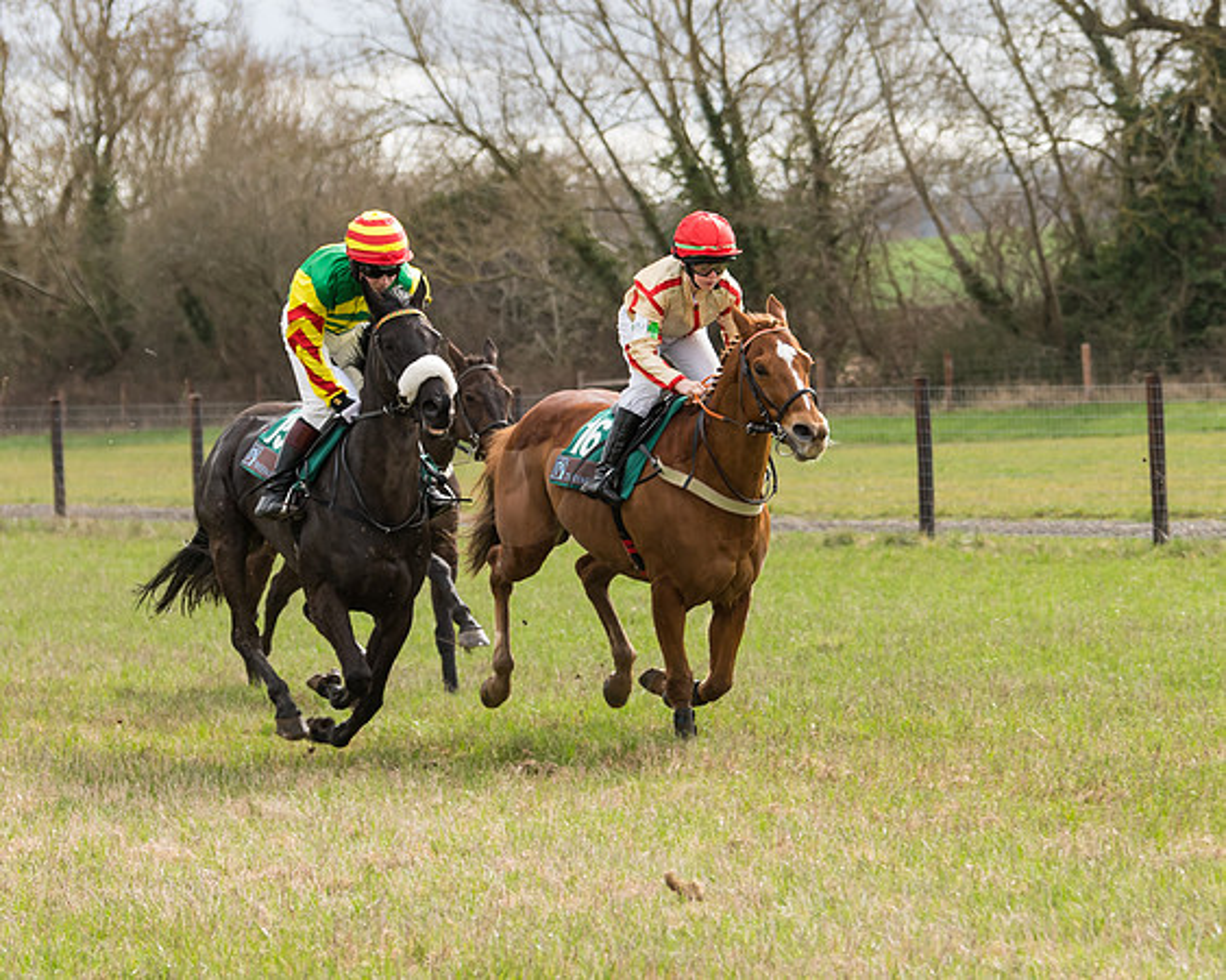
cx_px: 708
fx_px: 7245
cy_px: 580
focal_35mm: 200
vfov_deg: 7.7
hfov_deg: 9.7
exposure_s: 1/800
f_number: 4
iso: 250
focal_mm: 98
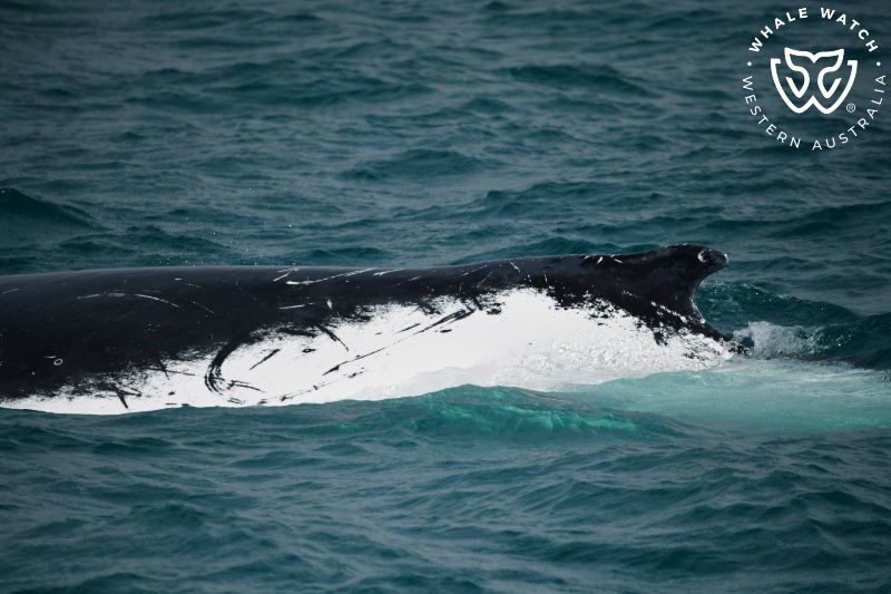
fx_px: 14846
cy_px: 297
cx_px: 446
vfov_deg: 2.3
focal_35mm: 600
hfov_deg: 3.4
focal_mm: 600
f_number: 6.3
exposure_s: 1/8000
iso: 450
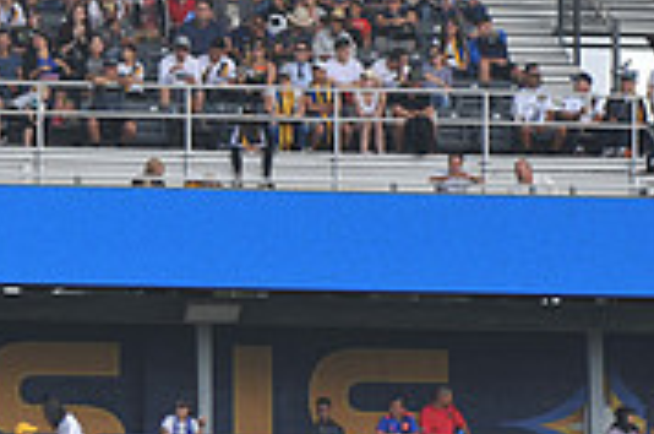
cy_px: 213
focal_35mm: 554
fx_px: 10046
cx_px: -132
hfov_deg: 3.7
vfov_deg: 2.5
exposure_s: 1/250
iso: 200
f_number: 8
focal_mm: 170
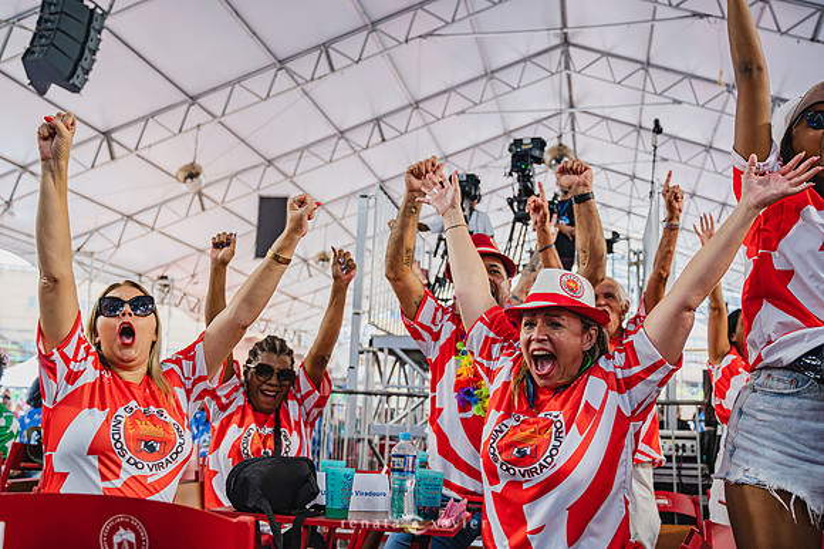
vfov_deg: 36.8
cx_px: 412
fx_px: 823
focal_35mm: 36
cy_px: 274
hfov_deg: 53.2
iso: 1000
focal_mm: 36
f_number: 4
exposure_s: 1/320
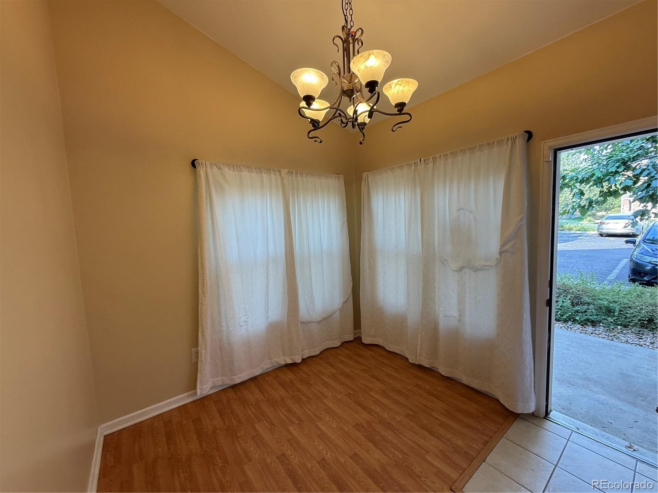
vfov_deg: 85.7
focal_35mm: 14
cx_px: 329
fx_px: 266
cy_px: 246
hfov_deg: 102.1
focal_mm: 2.22
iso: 125
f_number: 2.2
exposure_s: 1/120
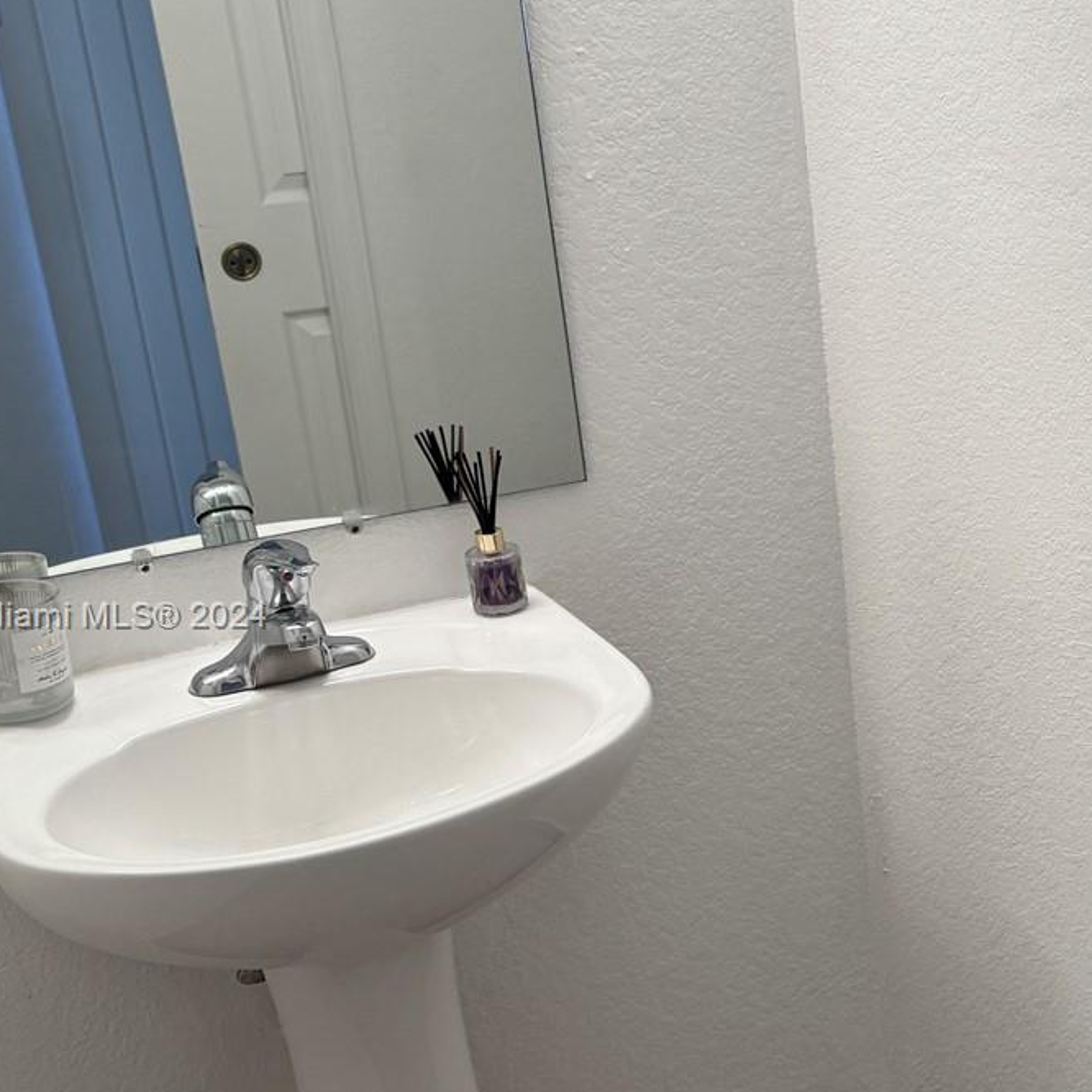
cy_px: 618
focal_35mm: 51
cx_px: 1054
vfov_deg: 33.3
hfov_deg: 31.3
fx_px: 1820
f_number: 1.78
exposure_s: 1/120
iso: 125
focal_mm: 6.76
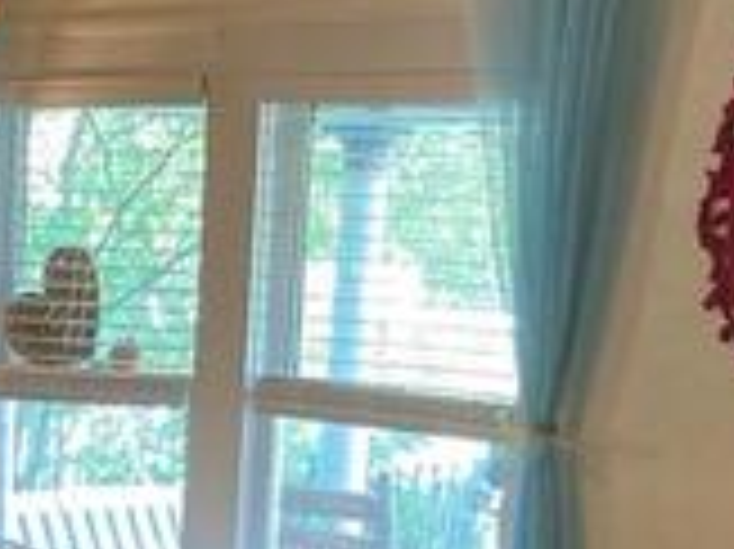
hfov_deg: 17.5
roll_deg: -1.5
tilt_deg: -8.3
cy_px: 711
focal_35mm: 110
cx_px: 9
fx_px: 2331
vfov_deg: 13.0
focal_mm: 3.99
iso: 320
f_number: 1.8
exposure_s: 1/60
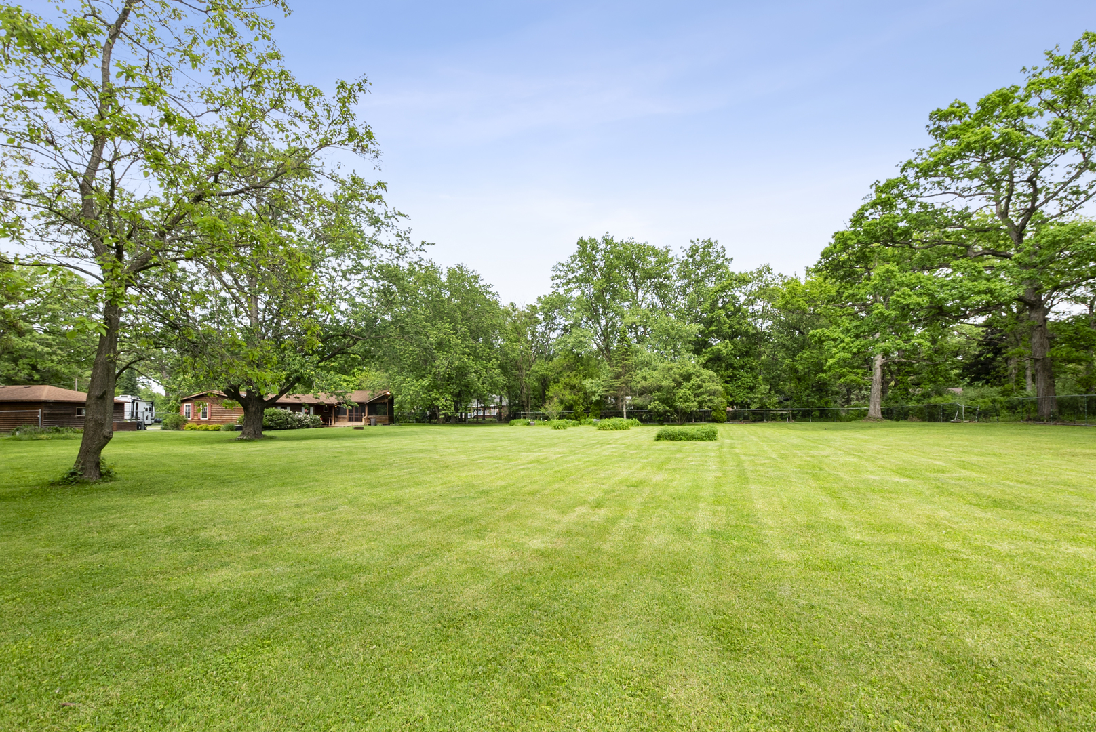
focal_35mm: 15
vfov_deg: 77.4
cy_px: 366
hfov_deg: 100.4
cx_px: 548
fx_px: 457
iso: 320
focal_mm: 10
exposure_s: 1/200
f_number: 8
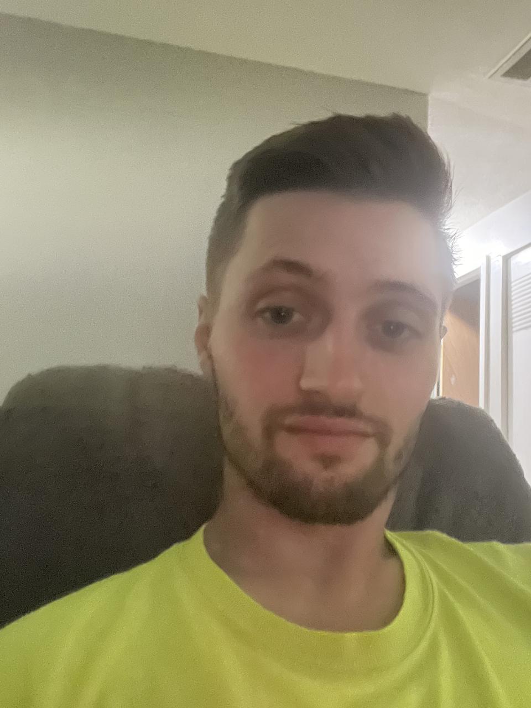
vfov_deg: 60.0
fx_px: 614
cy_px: 354
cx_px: 266
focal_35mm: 30
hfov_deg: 46.8
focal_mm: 2.71
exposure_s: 1/15
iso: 2000
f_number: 2.2
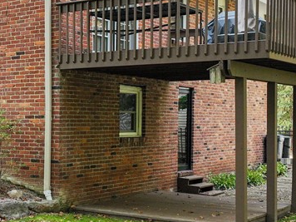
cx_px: 10
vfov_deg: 21.3
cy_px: 123
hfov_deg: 26.8
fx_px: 590
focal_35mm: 69
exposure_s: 1/400
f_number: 2.8
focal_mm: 12.29
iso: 400
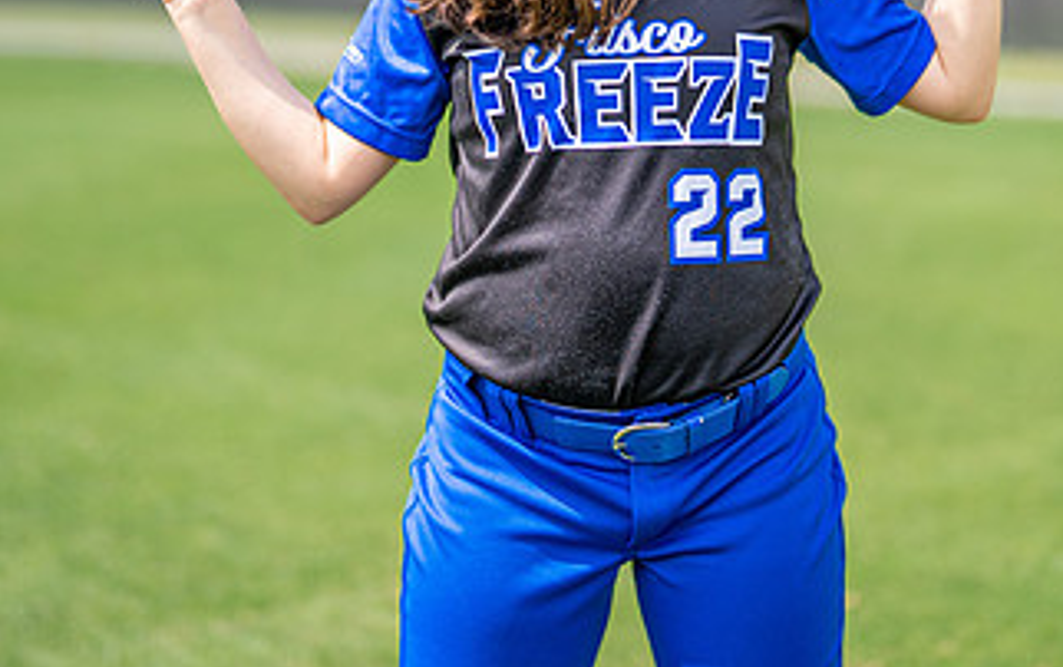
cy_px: 27
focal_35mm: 114
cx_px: 649
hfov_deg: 18.2
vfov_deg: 11.4
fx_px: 3306
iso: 100
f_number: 1.2
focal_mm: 50
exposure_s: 1/5000
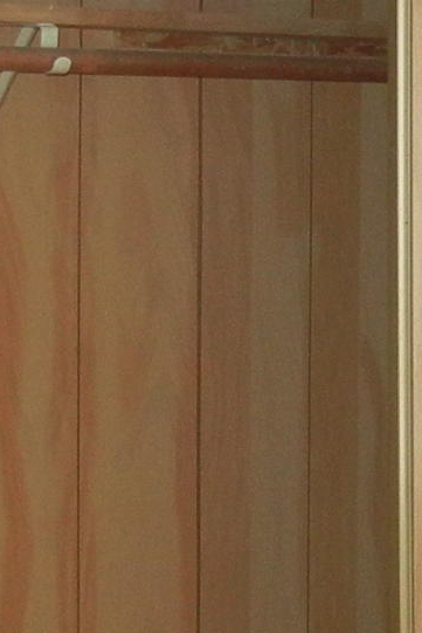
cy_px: 446
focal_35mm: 173
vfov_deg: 11.9
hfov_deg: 7.9
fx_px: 3040
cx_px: 372
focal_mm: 5.4
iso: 230
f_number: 3.5
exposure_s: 1/263
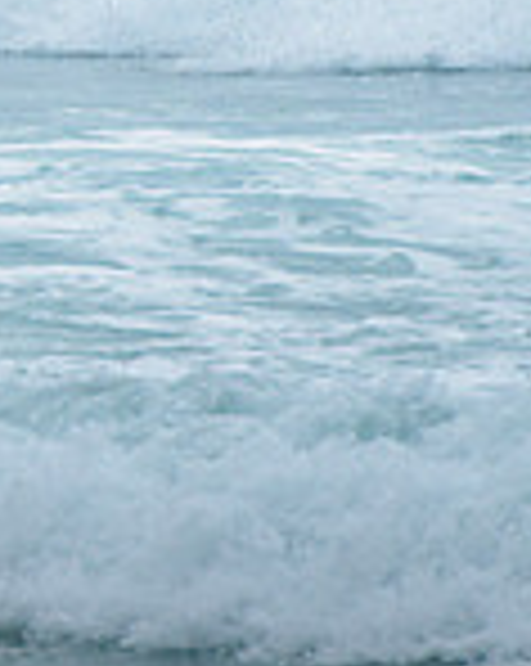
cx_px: -426
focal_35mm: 1807
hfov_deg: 0.9
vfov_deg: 1.1
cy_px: -172
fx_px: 35571
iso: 500
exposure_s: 1/1600
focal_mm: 400
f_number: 9
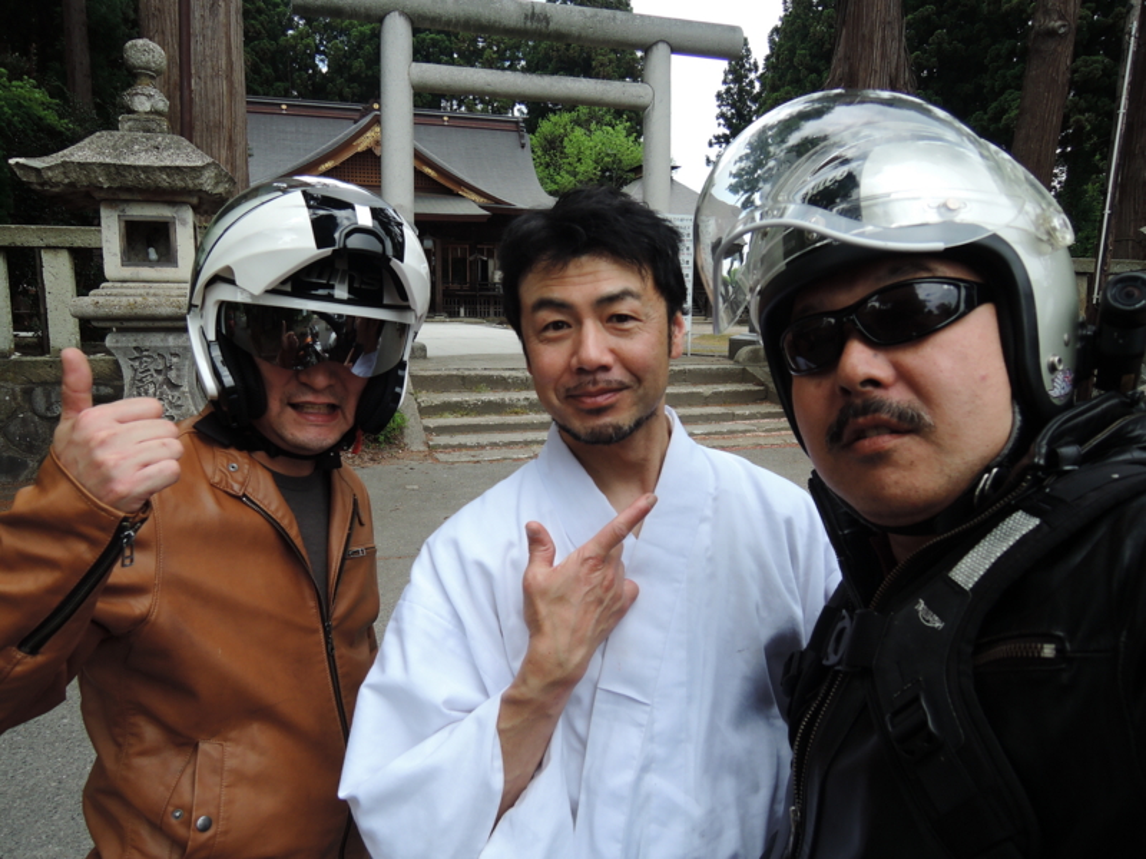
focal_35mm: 24
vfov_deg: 56.8
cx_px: 573
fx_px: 795
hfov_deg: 71.6
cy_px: 430
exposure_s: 1/80
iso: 80
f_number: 2.8
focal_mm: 5.1
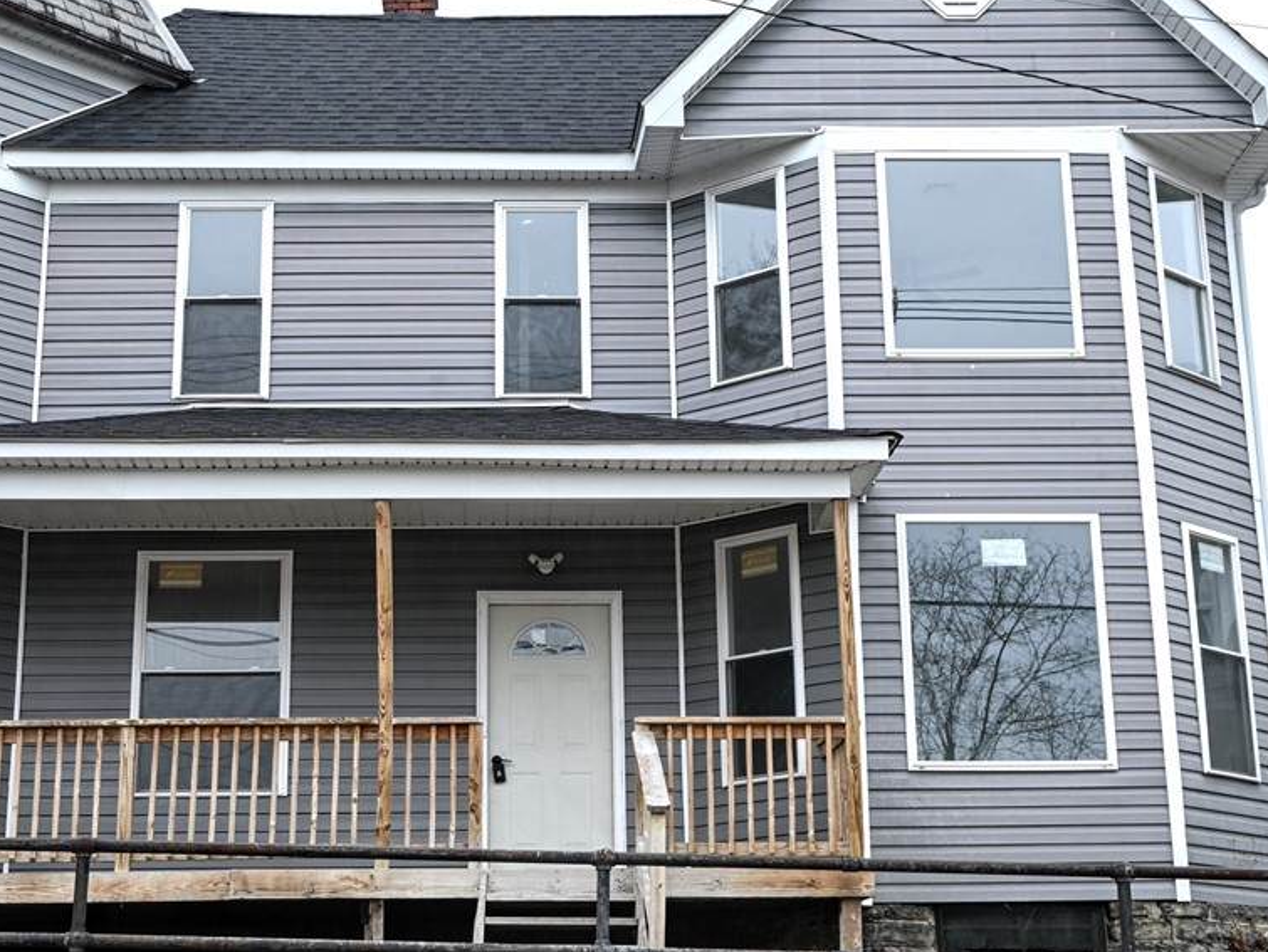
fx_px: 1748
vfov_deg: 30.4
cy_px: 384
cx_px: 529
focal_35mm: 48
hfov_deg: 39.8
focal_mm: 23
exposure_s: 1/80
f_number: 5
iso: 100
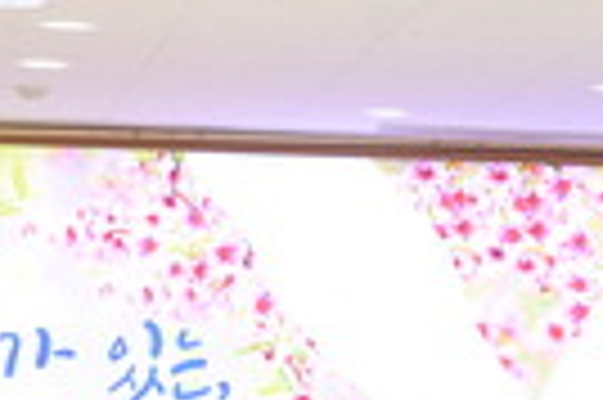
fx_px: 5253
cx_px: 1130
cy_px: 573
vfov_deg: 4.3
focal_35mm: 314
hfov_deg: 6.4
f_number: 5
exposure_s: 1/125
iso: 1600
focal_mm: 70
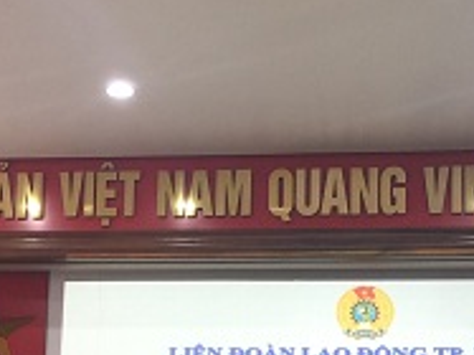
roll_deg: -3.5
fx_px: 1273
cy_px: 434
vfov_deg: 15.3
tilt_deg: +8.7
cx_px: 203
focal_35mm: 93
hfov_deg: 21.1
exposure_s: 1/33
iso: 32
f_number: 2.2
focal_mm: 4.15
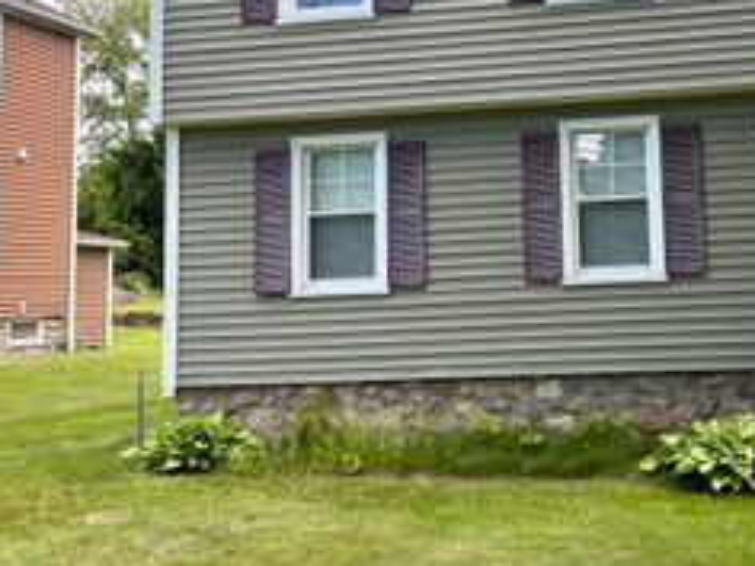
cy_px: 126
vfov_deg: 26.2
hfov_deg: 33.7
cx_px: 621
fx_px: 1200
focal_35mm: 55
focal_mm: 5.96
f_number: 1.6
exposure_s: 1/820
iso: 64
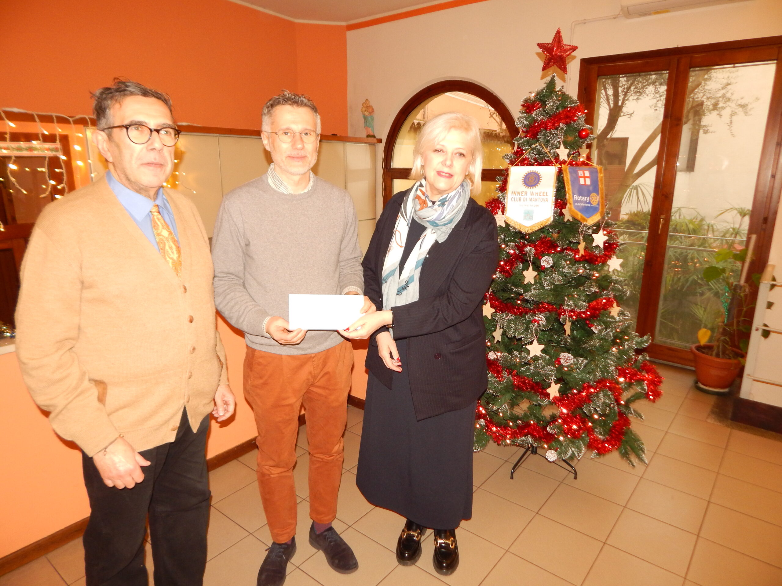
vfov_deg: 58.9
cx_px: 391
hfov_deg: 73.9
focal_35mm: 23
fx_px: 520
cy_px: 293
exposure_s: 1/30
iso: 220
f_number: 3
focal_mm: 4
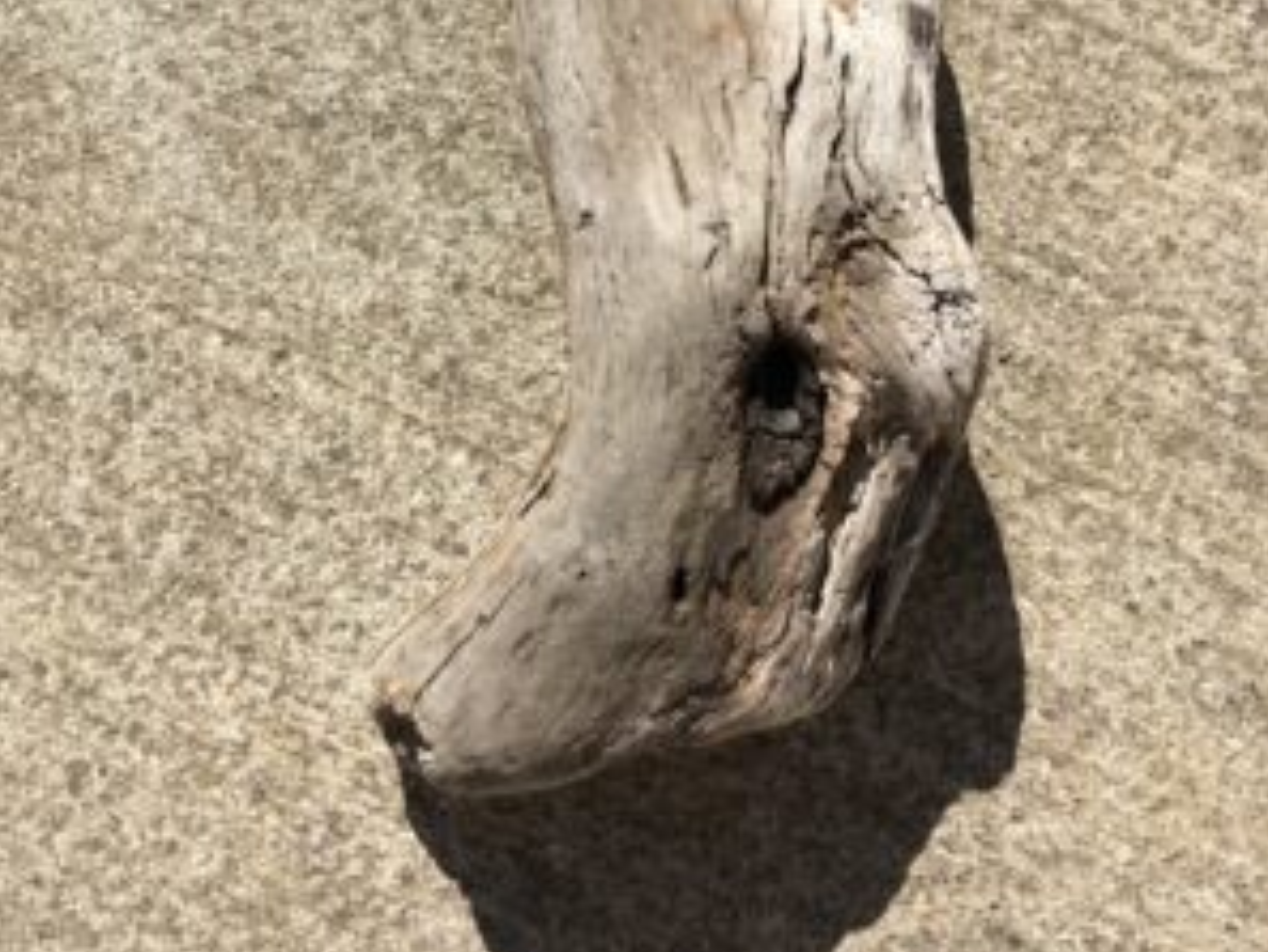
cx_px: 632
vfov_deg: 36.0
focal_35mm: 39
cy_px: 235
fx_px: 1429
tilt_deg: -81.8
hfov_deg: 47.8
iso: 25
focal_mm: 4.15
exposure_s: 1/2262
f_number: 2.2
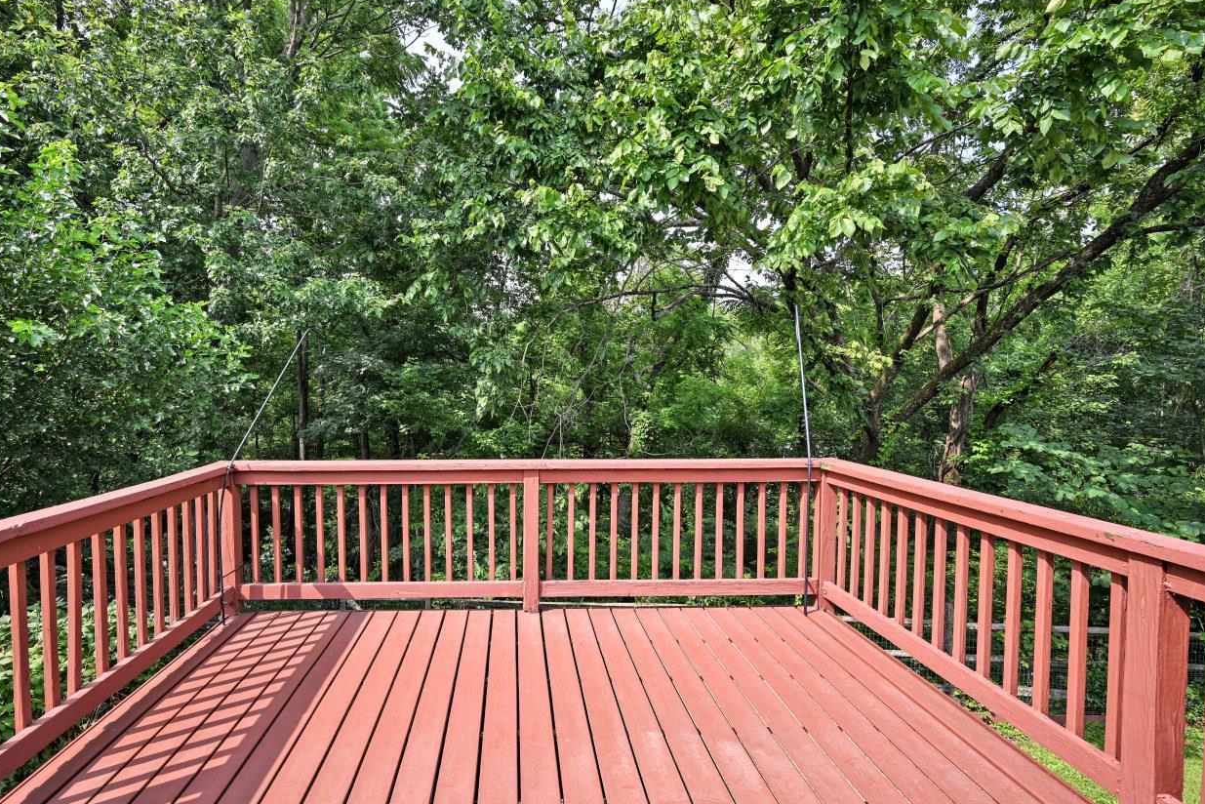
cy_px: 402
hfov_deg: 92.7
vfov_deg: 70.5
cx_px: 522
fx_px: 569
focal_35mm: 17
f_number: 5.6
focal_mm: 14
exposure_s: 1/250
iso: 160
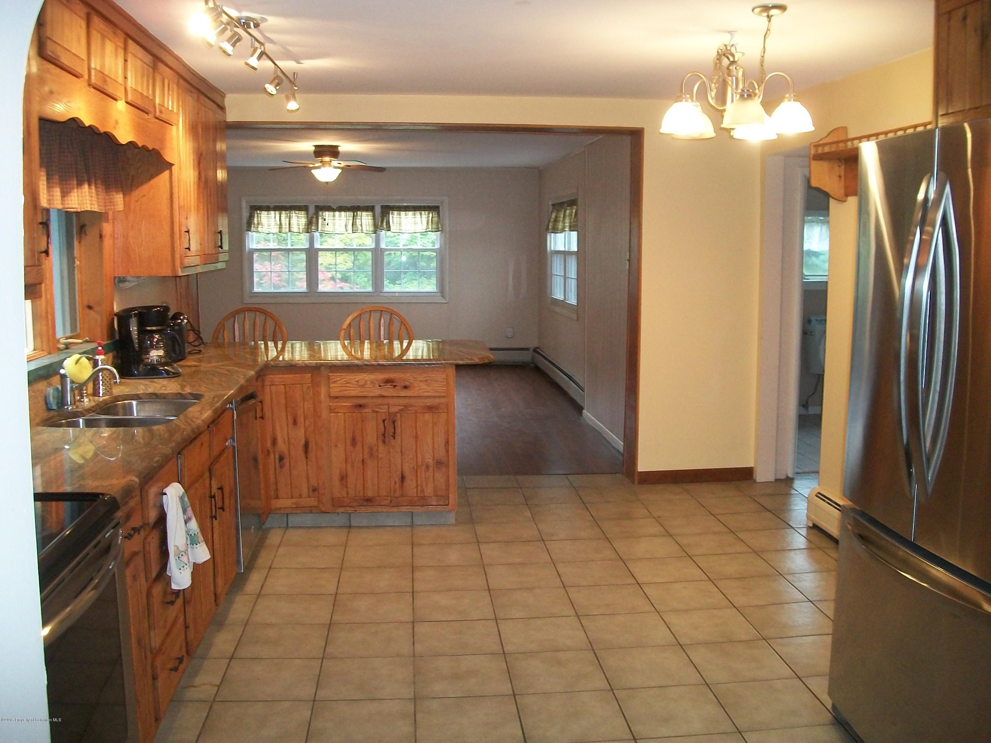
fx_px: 916
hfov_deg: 56.8
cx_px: 496
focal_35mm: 32
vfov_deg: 44.2
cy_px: 372
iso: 240
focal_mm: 5.7
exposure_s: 1/30
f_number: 2.9
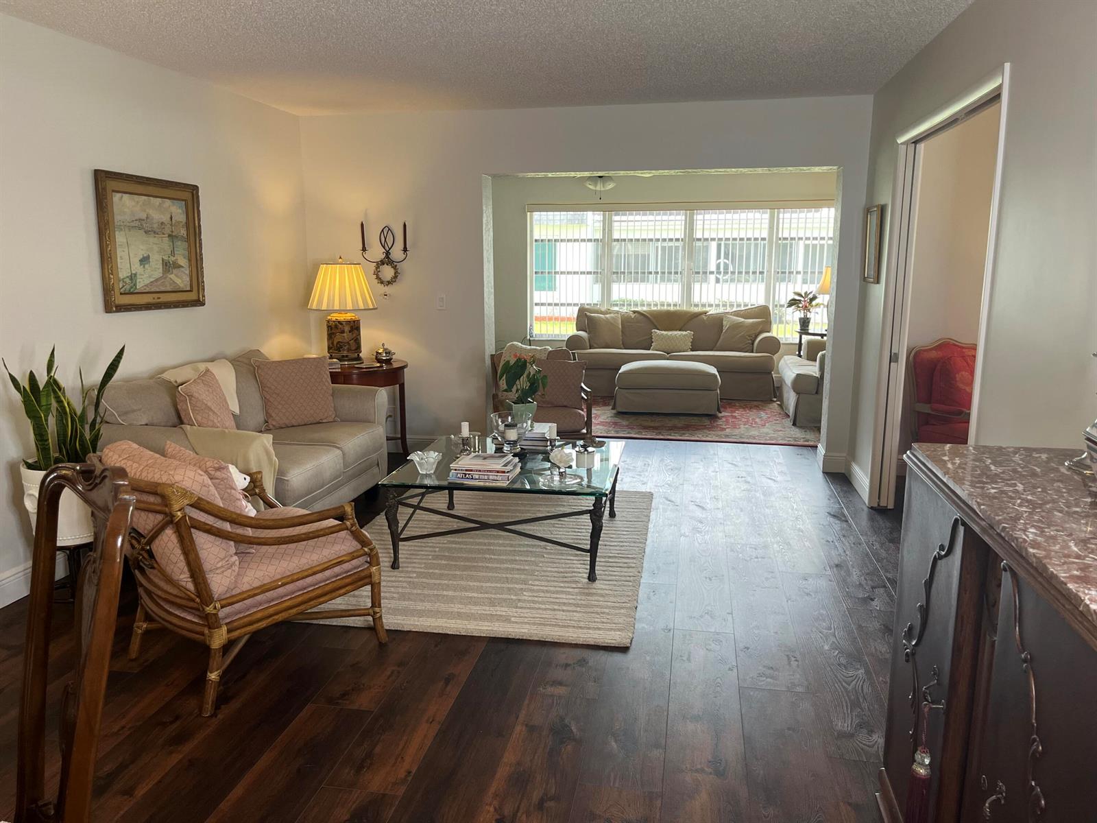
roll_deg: -0.1
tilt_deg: -11.2
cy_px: 412
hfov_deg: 67.3
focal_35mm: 26
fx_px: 824
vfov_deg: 53.1
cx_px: 548
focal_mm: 5.1
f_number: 1.6
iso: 125
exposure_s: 1/120
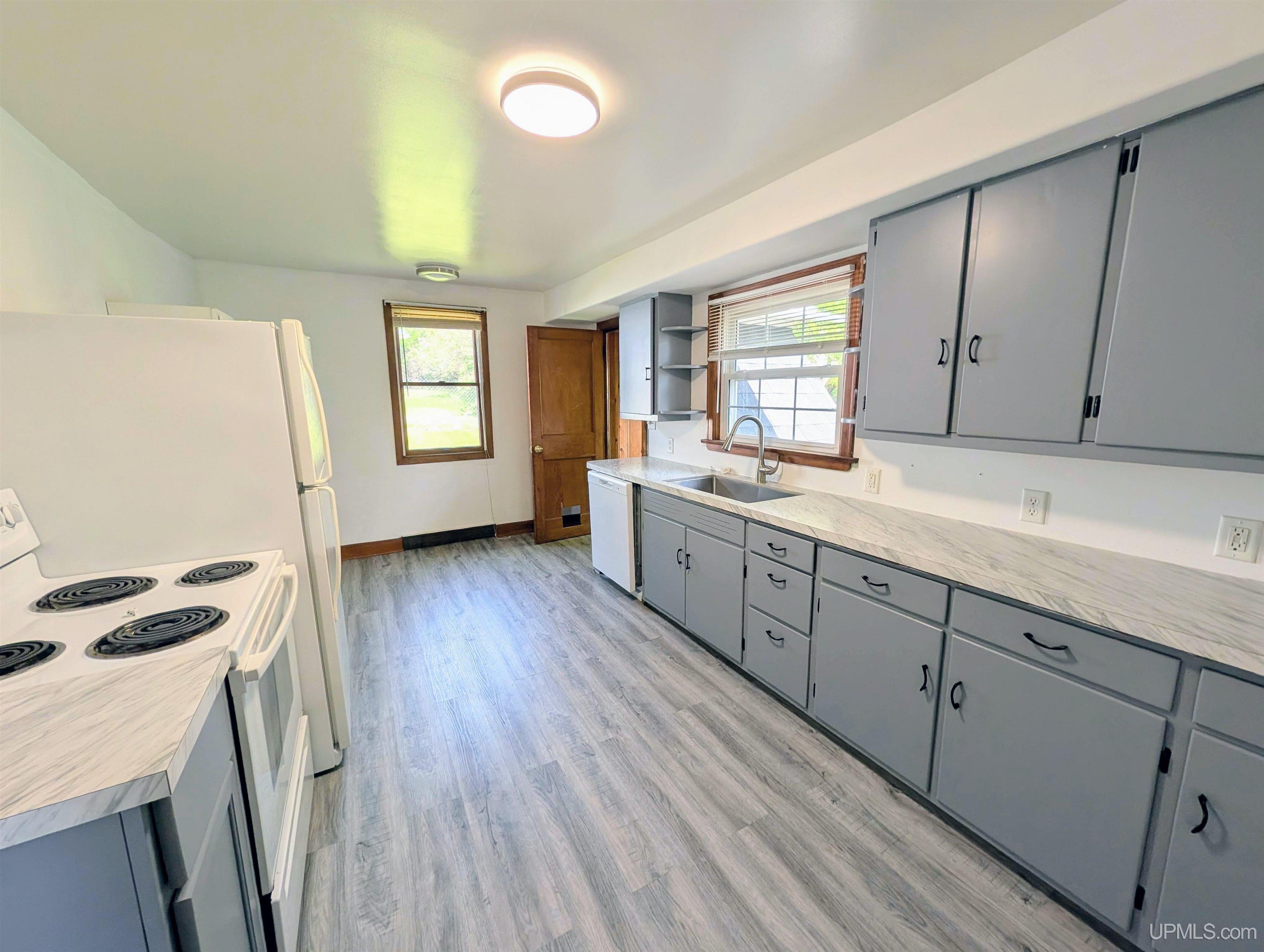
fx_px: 439
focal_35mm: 12
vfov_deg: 94.6
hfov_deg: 110.5
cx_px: 632
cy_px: 476
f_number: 1.7
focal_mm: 2.02
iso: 81
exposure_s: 1/120
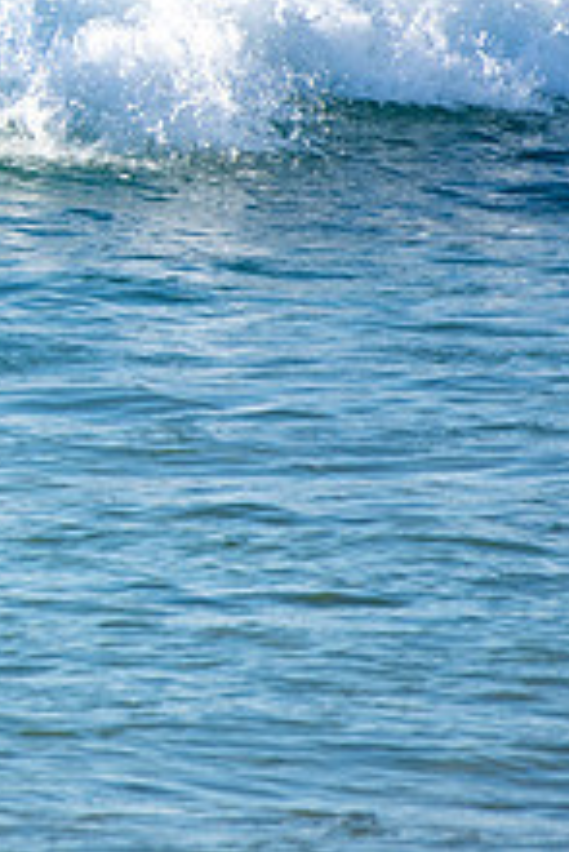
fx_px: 18722
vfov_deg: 2.6
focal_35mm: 791
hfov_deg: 1.7
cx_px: -519
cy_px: 106
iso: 100
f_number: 2.8
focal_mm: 200
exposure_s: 1/1250
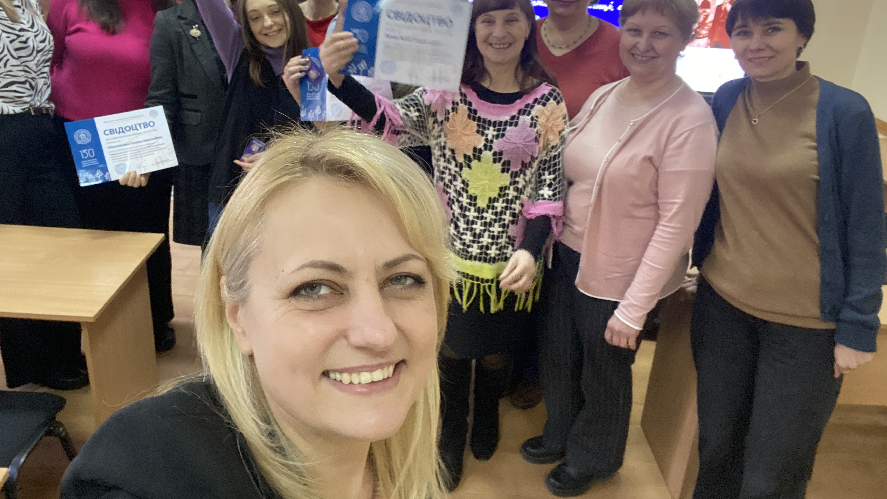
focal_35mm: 29
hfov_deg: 66.0
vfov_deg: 40.0
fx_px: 682
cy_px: 196
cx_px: 409
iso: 400
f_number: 2.2
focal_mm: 2.71
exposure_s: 1/33
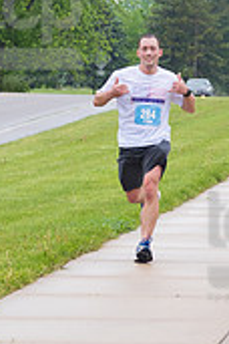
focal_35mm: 316
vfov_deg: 6.5
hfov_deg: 4.3
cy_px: 28
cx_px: 34
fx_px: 3015
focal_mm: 120
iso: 1000
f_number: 6.3
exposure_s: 1/640
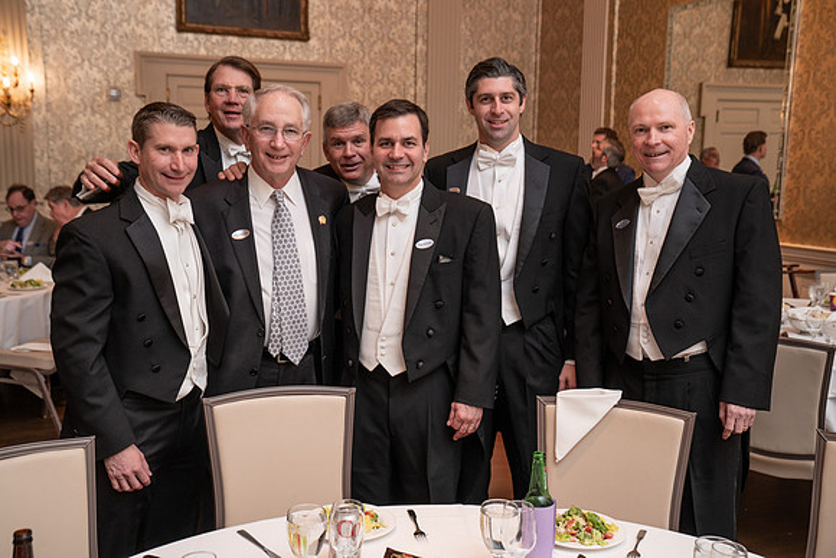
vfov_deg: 34.2
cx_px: 418
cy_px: 279
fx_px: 906
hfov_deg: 49.5
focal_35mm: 39
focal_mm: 39
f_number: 4.5
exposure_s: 1/40
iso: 800
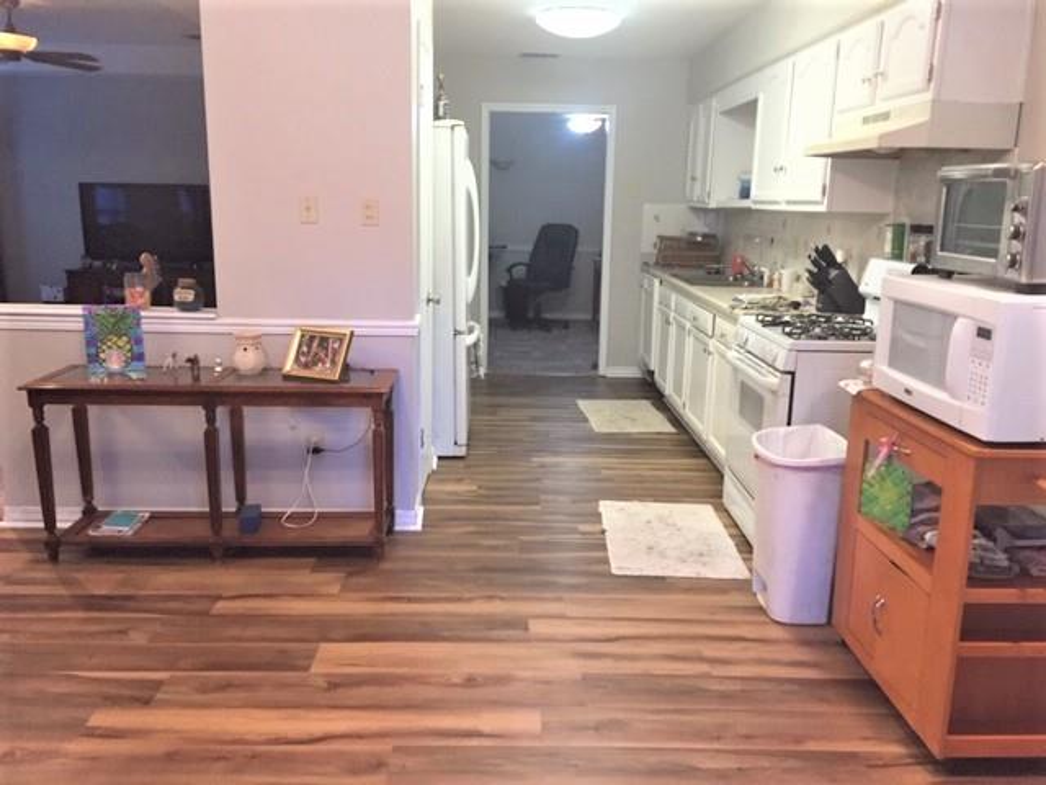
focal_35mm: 29
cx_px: 523
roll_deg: -1.9
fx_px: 876
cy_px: 392
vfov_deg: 48.2
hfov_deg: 61.7
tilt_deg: -12.5
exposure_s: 1/30
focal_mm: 4.15
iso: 160
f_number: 2.2
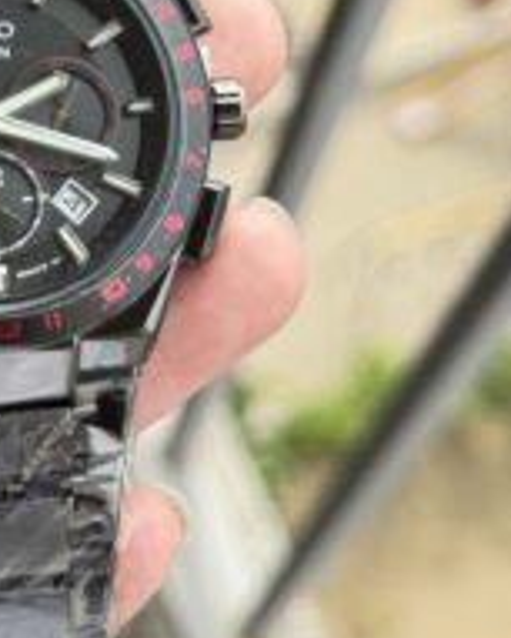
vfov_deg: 19.5
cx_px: 20
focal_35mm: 98
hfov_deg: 15.5
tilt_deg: -64.4
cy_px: 220
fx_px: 1851
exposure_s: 1/854
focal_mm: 6.76
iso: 64
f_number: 1.78
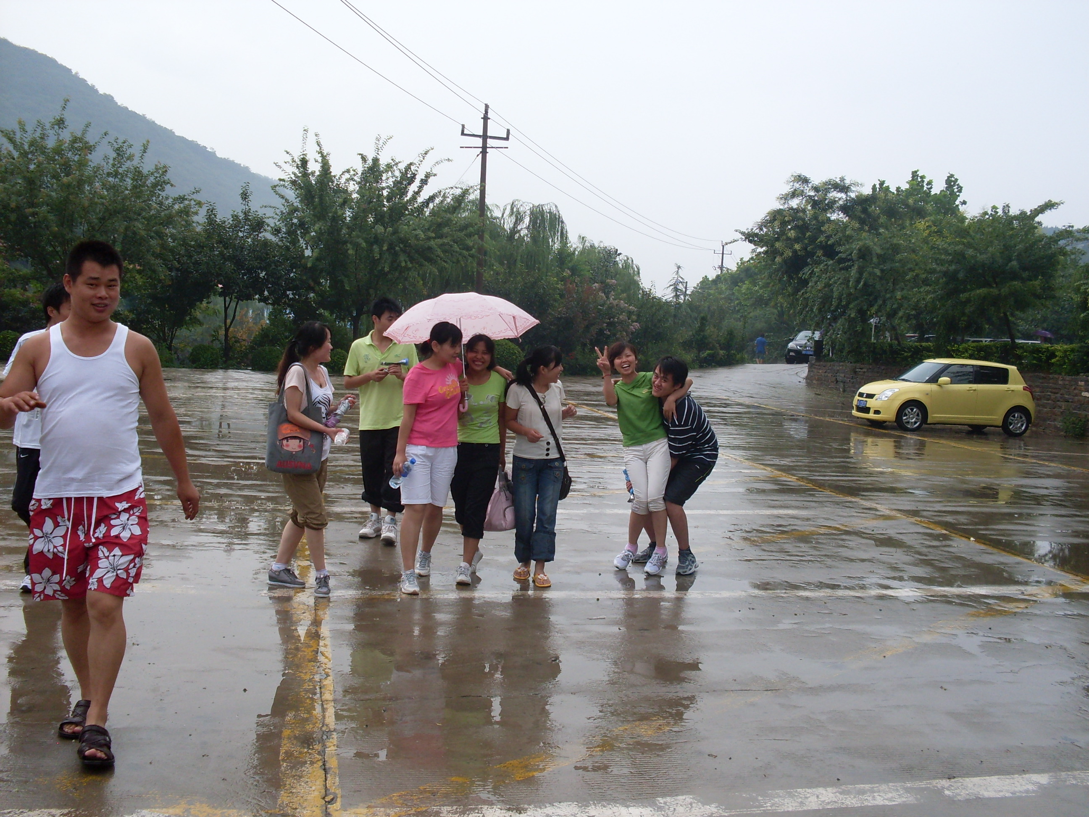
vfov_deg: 37.7
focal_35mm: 38
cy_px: 408
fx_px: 1195
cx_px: 544
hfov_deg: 49.0
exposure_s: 1/500
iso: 80
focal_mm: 6.3
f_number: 2.8
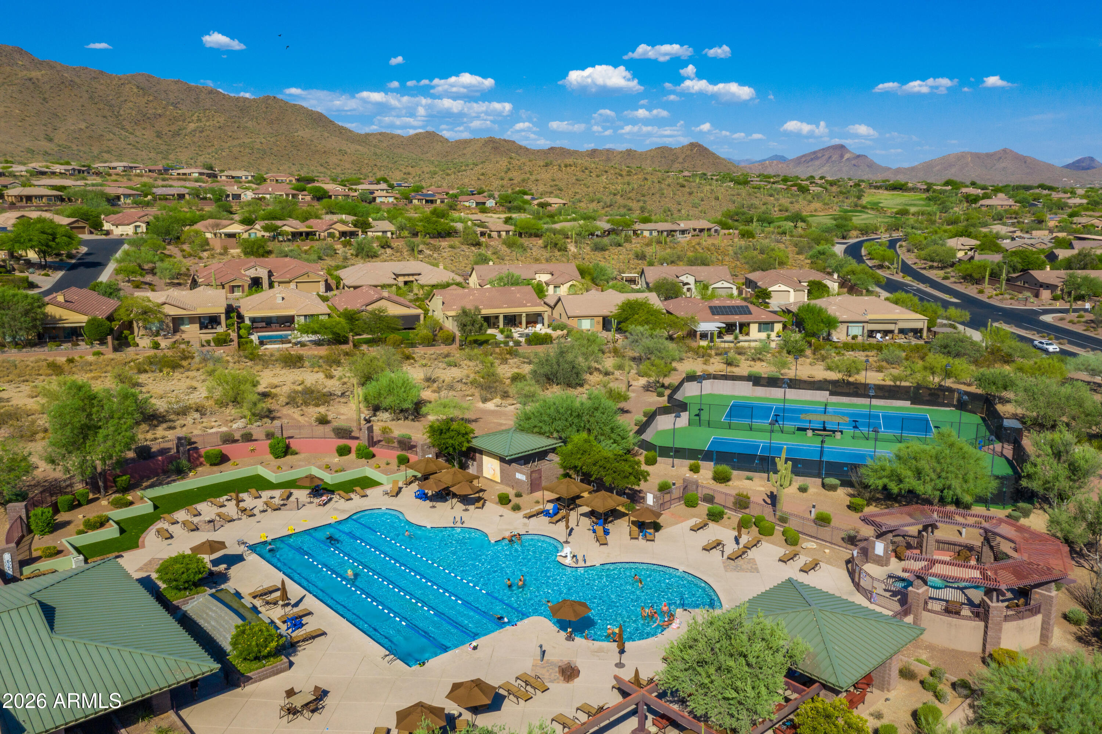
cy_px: 367
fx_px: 857
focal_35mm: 28
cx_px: 551
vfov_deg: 46.4
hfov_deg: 65.5
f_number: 6.3
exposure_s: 1/640
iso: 100
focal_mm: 10.26
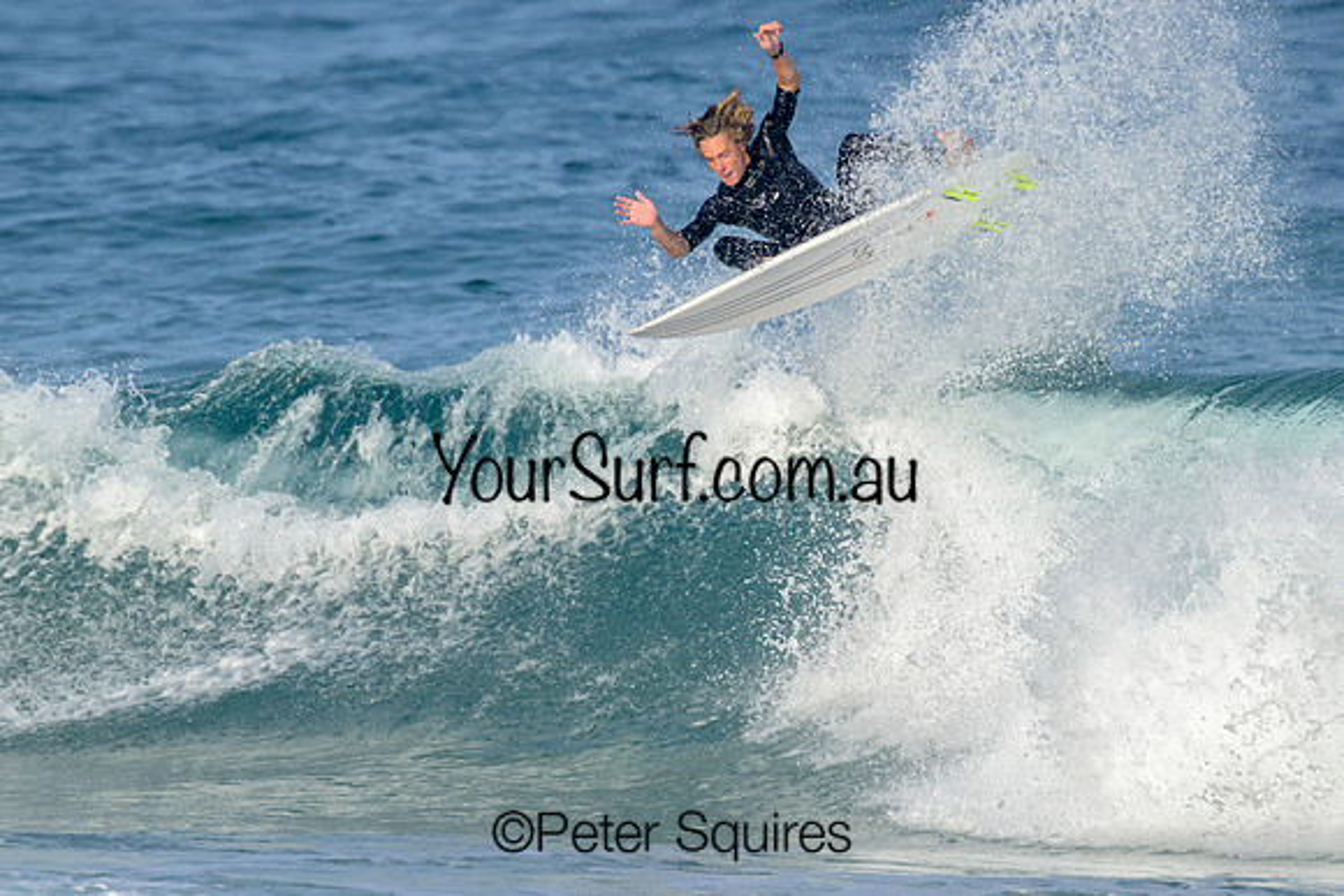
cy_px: 494
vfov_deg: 1.5
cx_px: 742
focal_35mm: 900
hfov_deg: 2.3
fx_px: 33600
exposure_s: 1/1600
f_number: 11
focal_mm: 800
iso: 800
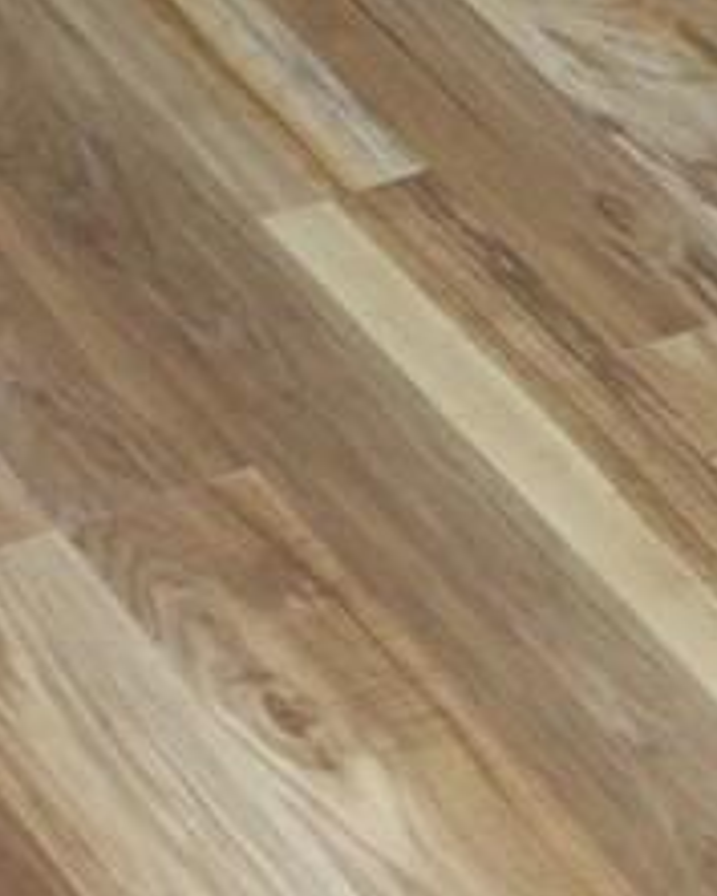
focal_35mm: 167
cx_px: 701
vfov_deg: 11.5
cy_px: 57
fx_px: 4427
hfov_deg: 9.2
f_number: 2.8
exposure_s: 1/60
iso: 200
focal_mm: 6.2
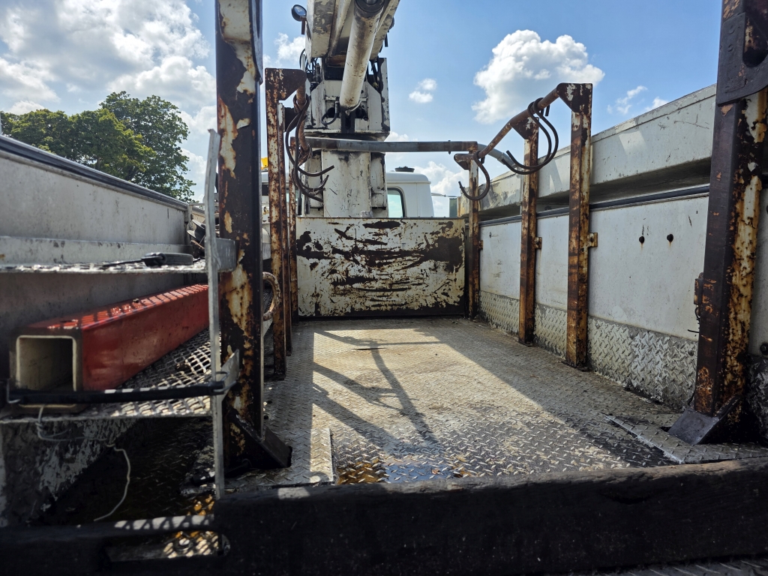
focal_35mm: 23
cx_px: 384
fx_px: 510
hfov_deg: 73.9
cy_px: 288
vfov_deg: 58.9
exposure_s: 1/6574
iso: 80
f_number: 1.7
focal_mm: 6.3
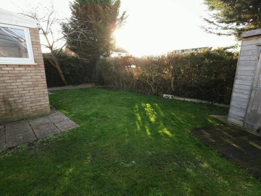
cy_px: 98
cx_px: 130
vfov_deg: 74.7
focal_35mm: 17
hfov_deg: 91.0
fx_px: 128
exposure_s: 1/100
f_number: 2.2
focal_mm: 2.26
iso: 64
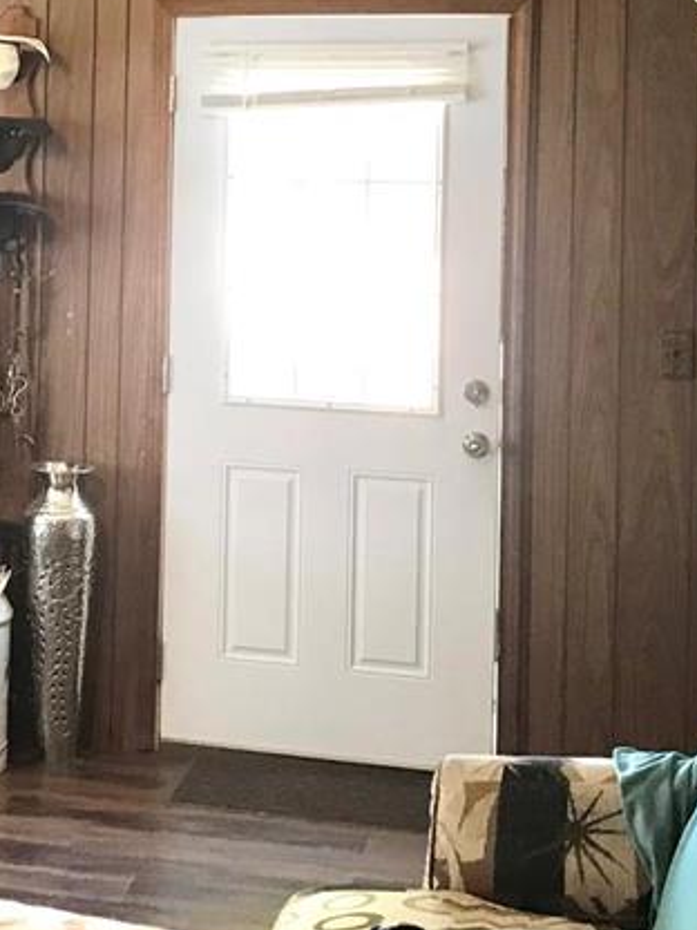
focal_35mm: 69
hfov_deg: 20.9
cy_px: 179
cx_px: 85
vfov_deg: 27.6
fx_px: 1852
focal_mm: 3.99
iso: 50
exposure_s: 1/15
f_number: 1.8
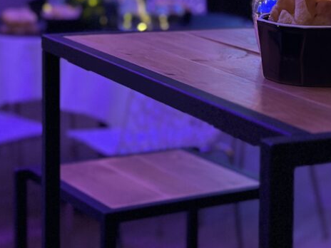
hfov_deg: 18.1
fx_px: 1014
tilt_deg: -4.5
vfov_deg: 13.8
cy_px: 9
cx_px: 326
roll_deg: -1.5
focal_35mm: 106
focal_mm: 6.86
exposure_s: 1/31
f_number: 1.78
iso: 800
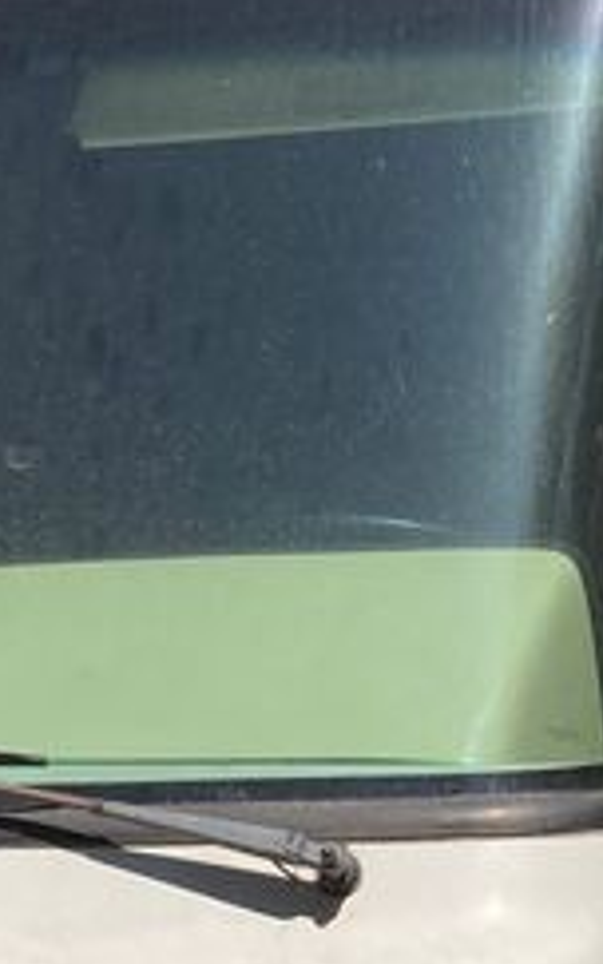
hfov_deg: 10.5
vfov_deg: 16.5
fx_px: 3285
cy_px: 805
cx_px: 421
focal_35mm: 125
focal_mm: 3.99
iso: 20
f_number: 1.8
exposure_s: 1/2825
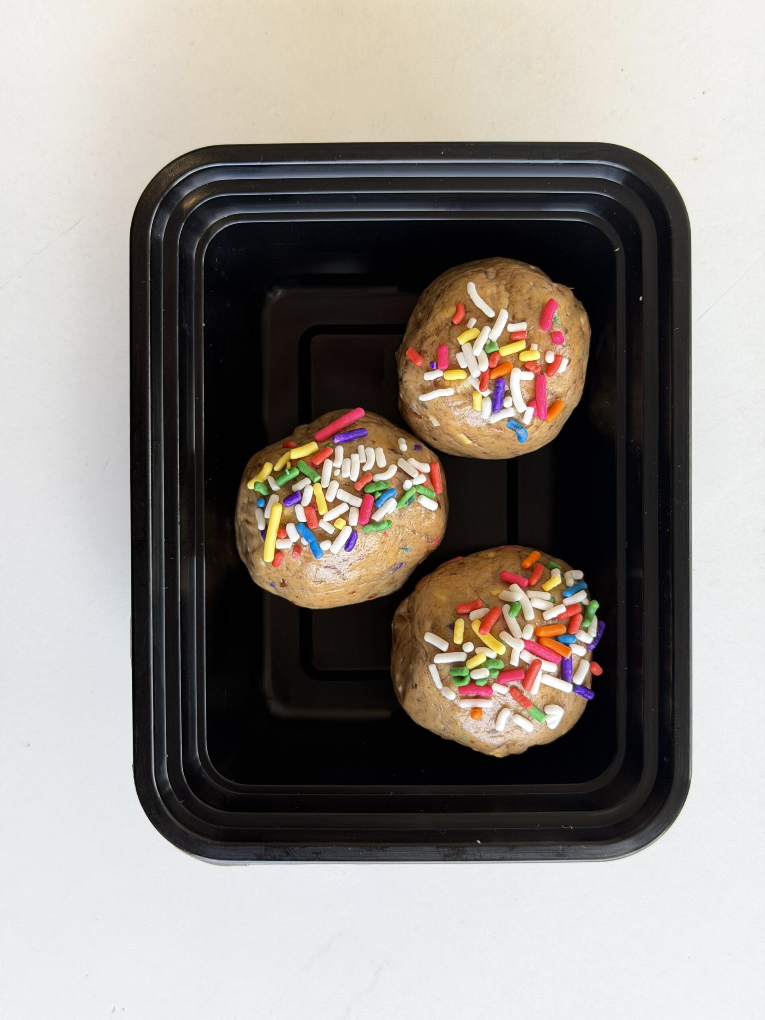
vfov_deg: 39.7
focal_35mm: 48
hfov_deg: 30.3
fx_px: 1414
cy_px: 510
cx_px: 382
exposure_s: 1/121
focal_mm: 6.76
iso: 50
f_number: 1.78
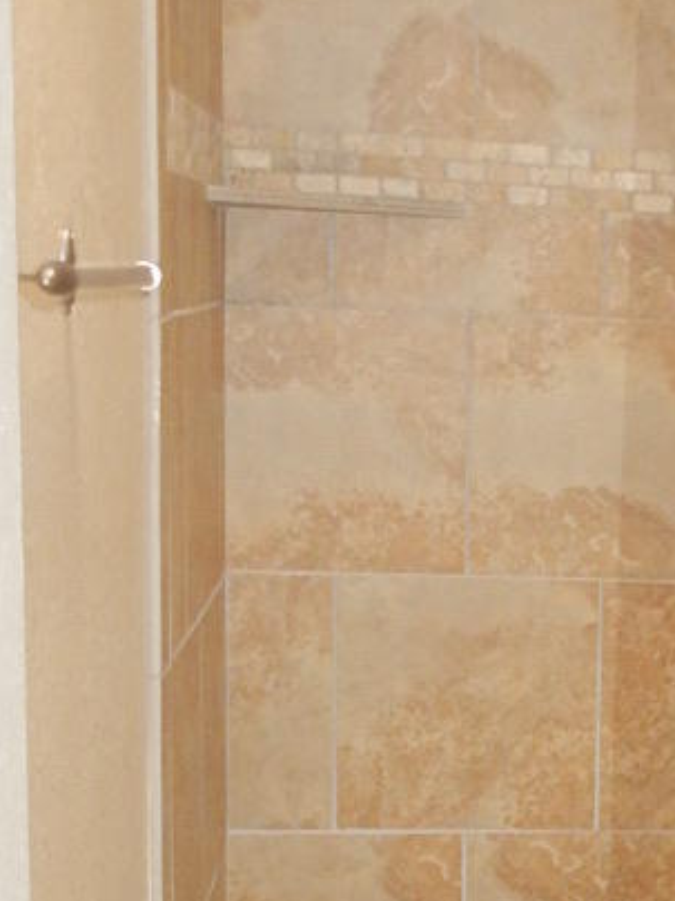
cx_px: 1067
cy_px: 774
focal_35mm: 99
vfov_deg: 19.5
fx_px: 2574
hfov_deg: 13.9
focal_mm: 4.5
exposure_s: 1/30
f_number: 3.7
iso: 220
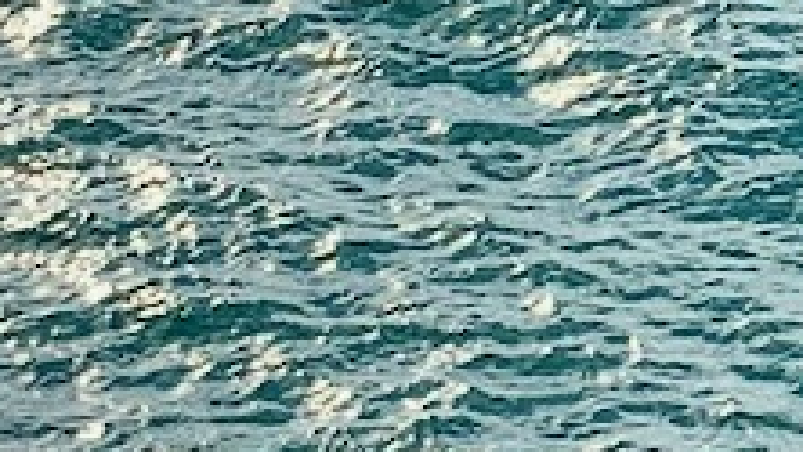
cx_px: 915
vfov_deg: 3.6
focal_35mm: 326
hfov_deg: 6.6
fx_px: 6943
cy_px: 1262
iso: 16
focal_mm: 6
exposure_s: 1/1020
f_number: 2.4
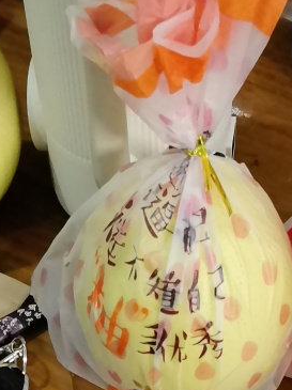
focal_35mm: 79
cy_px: 566
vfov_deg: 21.3
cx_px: 172
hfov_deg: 18.6
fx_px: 890
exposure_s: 1/100
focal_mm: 5.75
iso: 500
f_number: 2
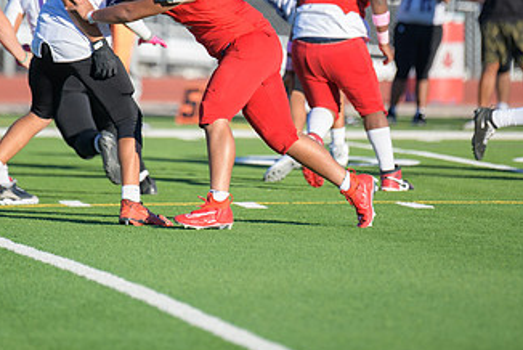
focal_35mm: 480
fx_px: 6979
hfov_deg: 4.3
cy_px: 52
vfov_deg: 2.9
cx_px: 237
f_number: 2.8
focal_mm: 270
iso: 400
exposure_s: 1/4000
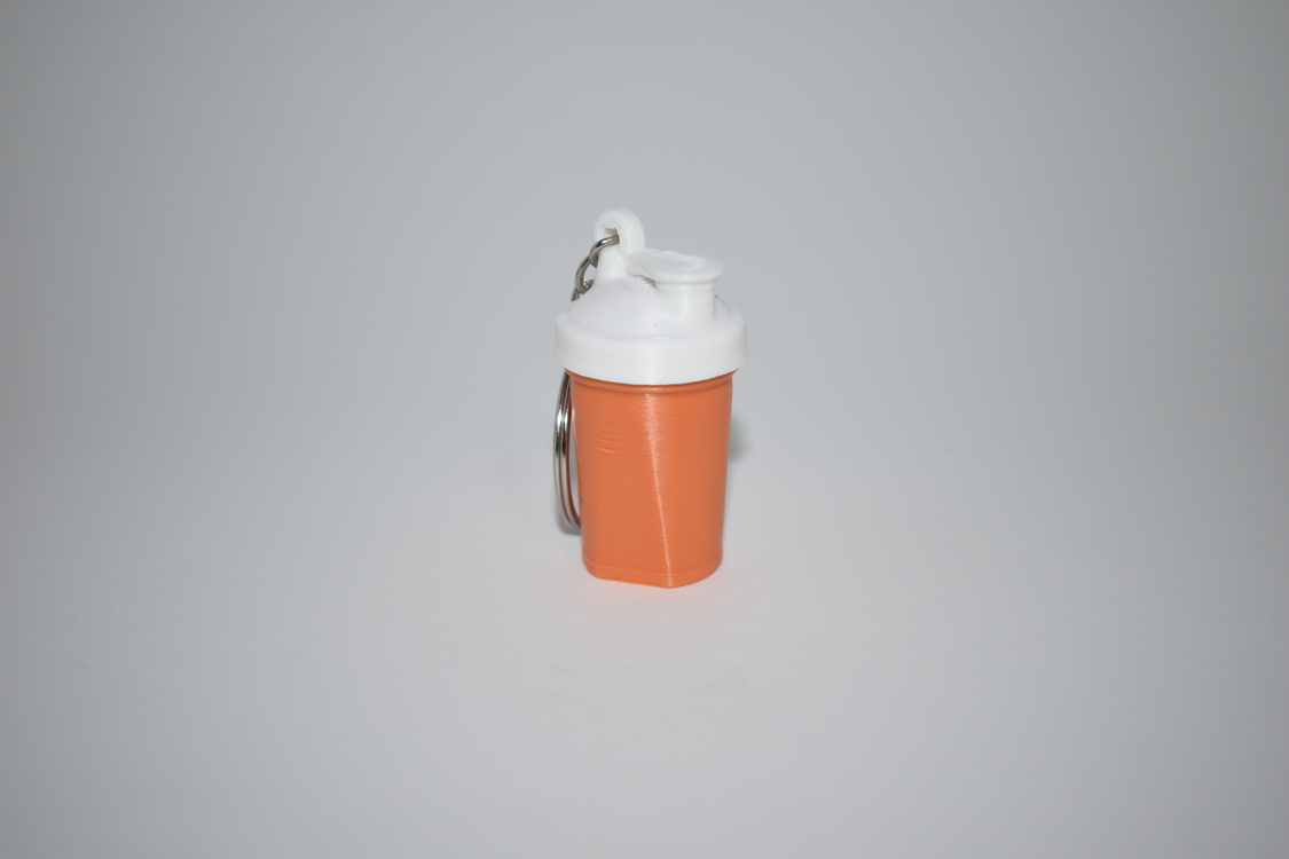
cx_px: 644
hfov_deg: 38.9
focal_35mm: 51
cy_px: 430
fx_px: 1826
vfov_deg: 26.5
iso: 100
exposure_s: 1/100
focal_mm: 34
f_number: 4.5
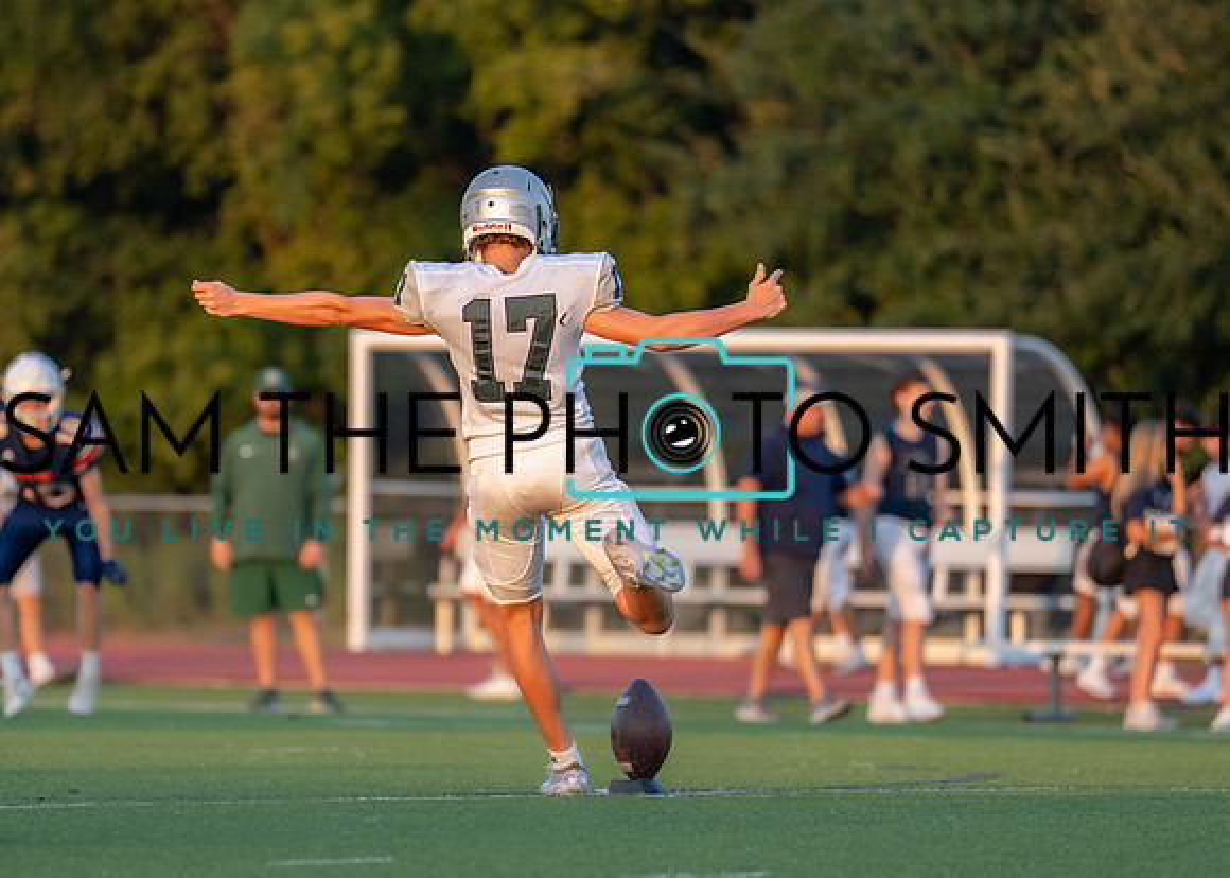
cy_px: 460
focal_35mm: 337
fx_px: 11768
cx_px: 471
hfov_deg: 6.0
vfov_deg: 4.3
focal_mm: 200
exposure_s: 1/1250
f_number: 2.8
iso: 800
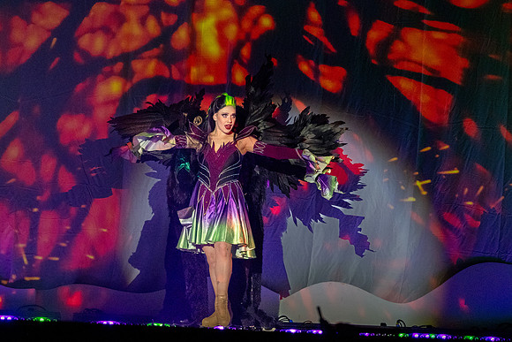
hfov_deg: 19.2
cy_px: 230
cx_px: 231
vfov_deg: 12.9
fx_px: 1513
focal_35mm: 106
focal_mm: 70
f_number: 2.8
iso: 2500
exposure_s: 1/500
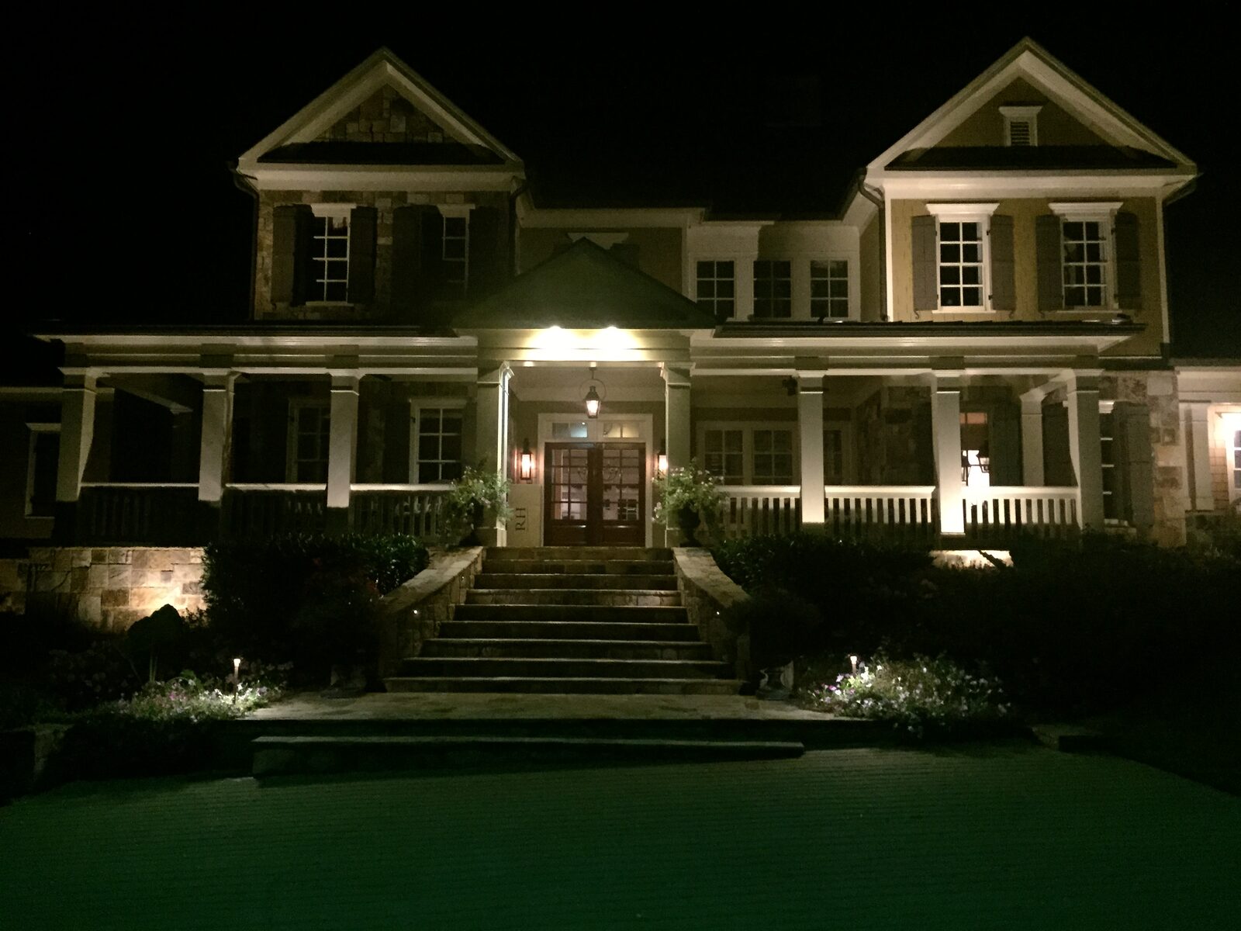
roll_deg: -1.1
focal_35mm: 29
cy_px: 466
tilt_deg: +5.9
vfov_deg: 48.2
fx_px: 1040
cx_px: 620
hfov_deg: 61.7
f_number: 2.2
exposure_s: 1/15
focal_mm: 4.15
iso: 1000
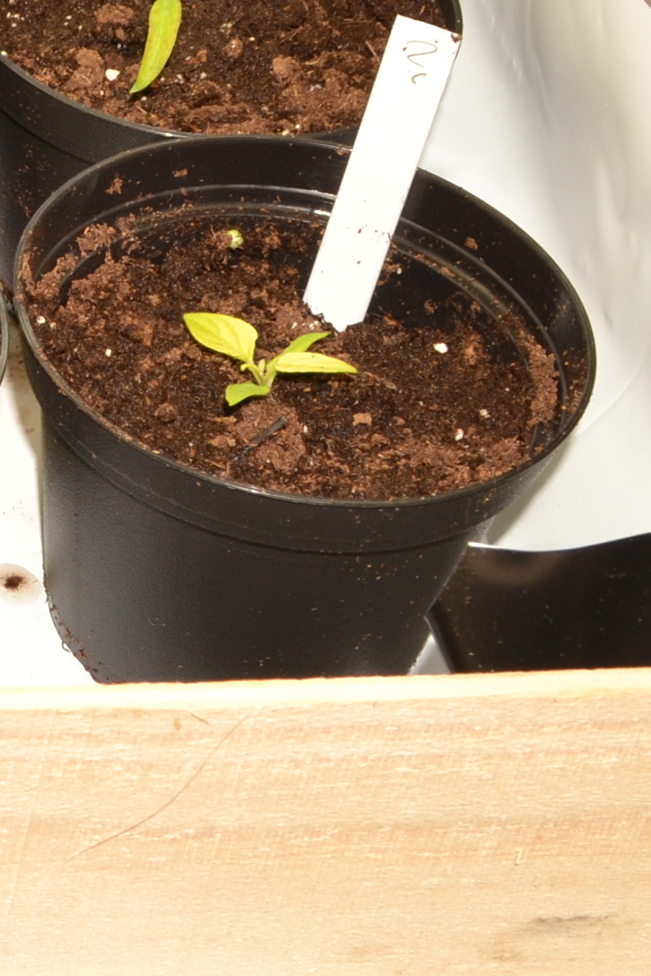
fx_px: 3037
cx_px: -695
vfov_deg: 18.1
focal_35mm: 112
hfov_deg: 11.0
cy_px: 175
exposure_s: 1/50
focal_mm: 20
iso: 200
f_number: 9
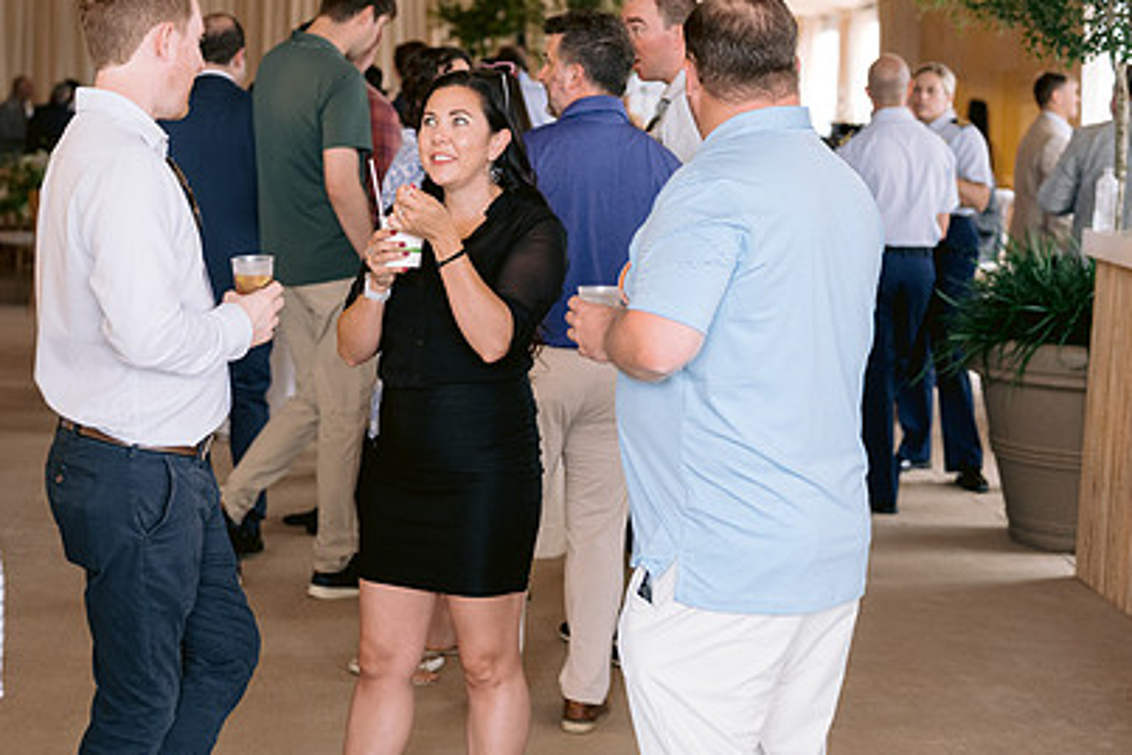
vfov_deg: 18.9
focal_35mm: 72
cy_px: 240
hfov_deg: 27.9
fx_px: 2265
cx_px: 388
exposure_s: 1/160
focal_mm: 50
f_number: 2.8
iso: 800
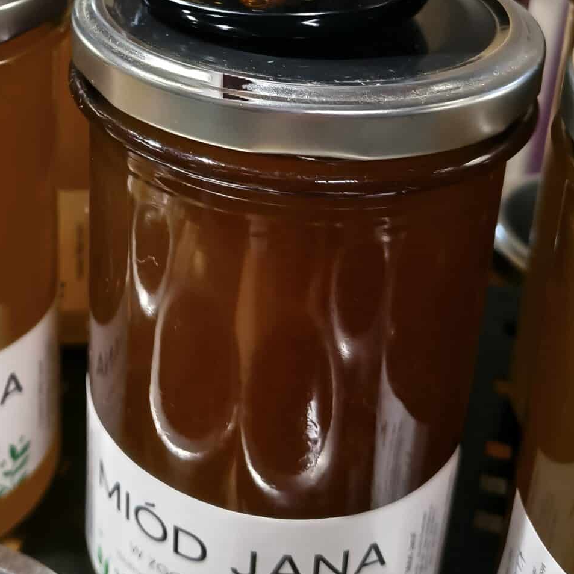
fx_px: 1069
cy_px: 17
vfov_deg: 28.4
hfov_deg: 29.0
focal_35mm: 57
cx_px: 74
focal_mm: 5.56
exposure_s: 1/100
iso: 821
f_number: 1.8
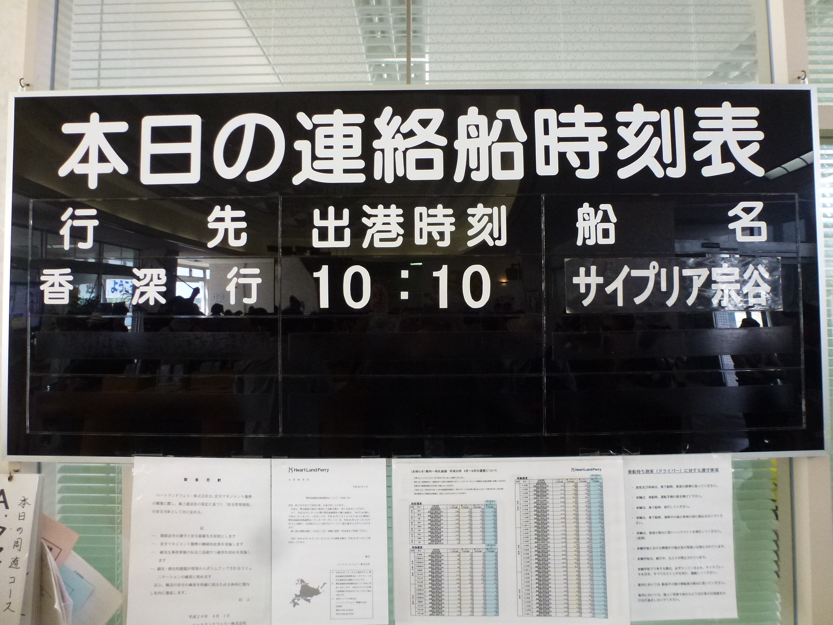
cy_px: 312
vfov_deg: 56.8
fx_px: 578
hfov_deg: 71.6
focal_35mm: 24
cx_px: 416
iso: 400
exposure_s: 1/60
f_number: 3.3
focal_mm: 4.3
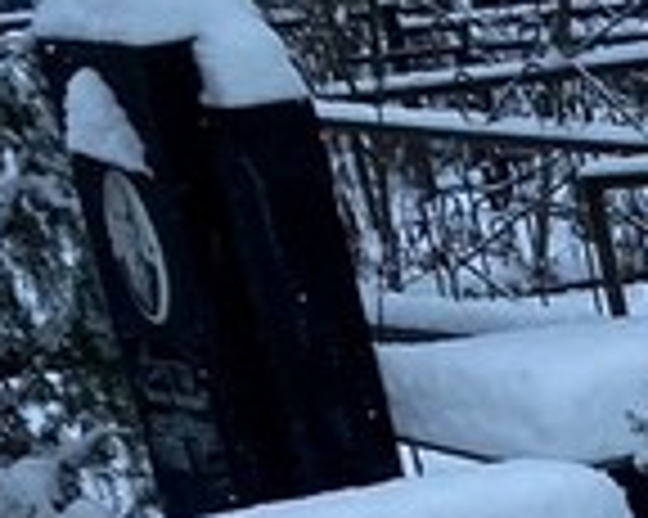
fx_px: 3469
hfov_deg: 9.2
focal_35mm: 181
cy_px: 1595
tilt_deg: -32.7
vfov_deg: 7.4
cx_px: 1746
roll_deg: +4.4
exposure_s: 1/782
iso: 32
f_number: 1.8
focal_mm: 4.25
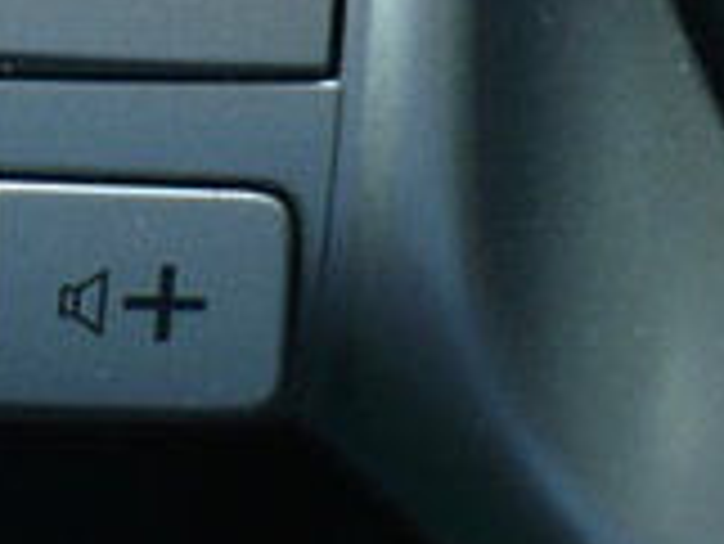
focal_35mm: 147
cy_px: -301
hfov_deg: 13.1
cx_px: -85
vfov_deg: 9.8
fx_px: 3077
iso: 100
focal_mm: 6.1
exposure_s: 1/60
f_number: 2.8
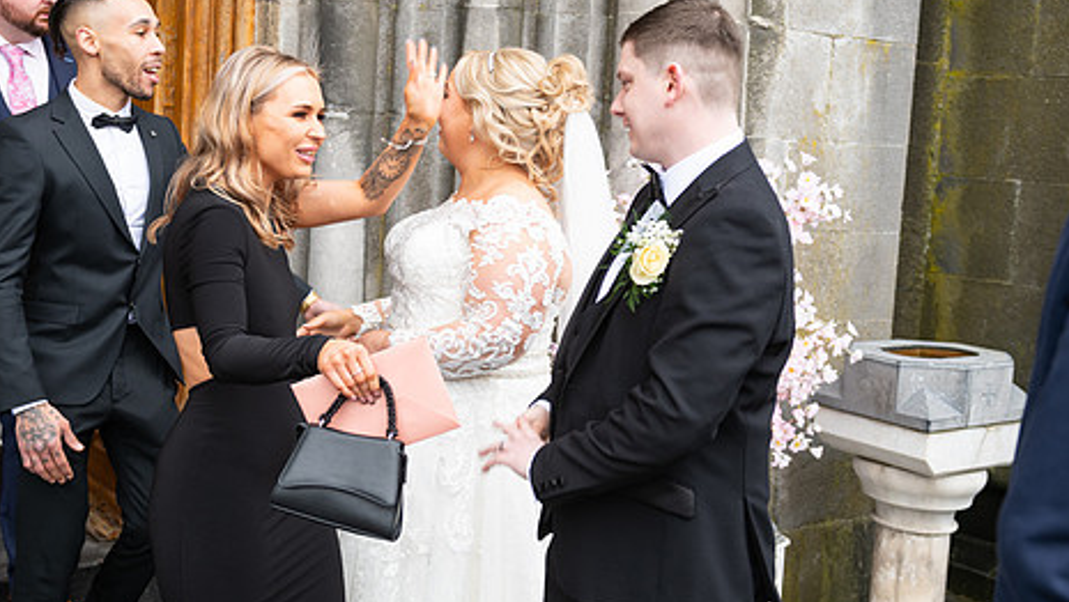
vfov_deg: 25.5
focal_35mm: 47
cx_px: 531
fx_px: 1333
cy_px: 268
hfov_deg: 43.7
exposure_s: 1/160
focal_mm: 36
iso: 125
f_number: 3.5
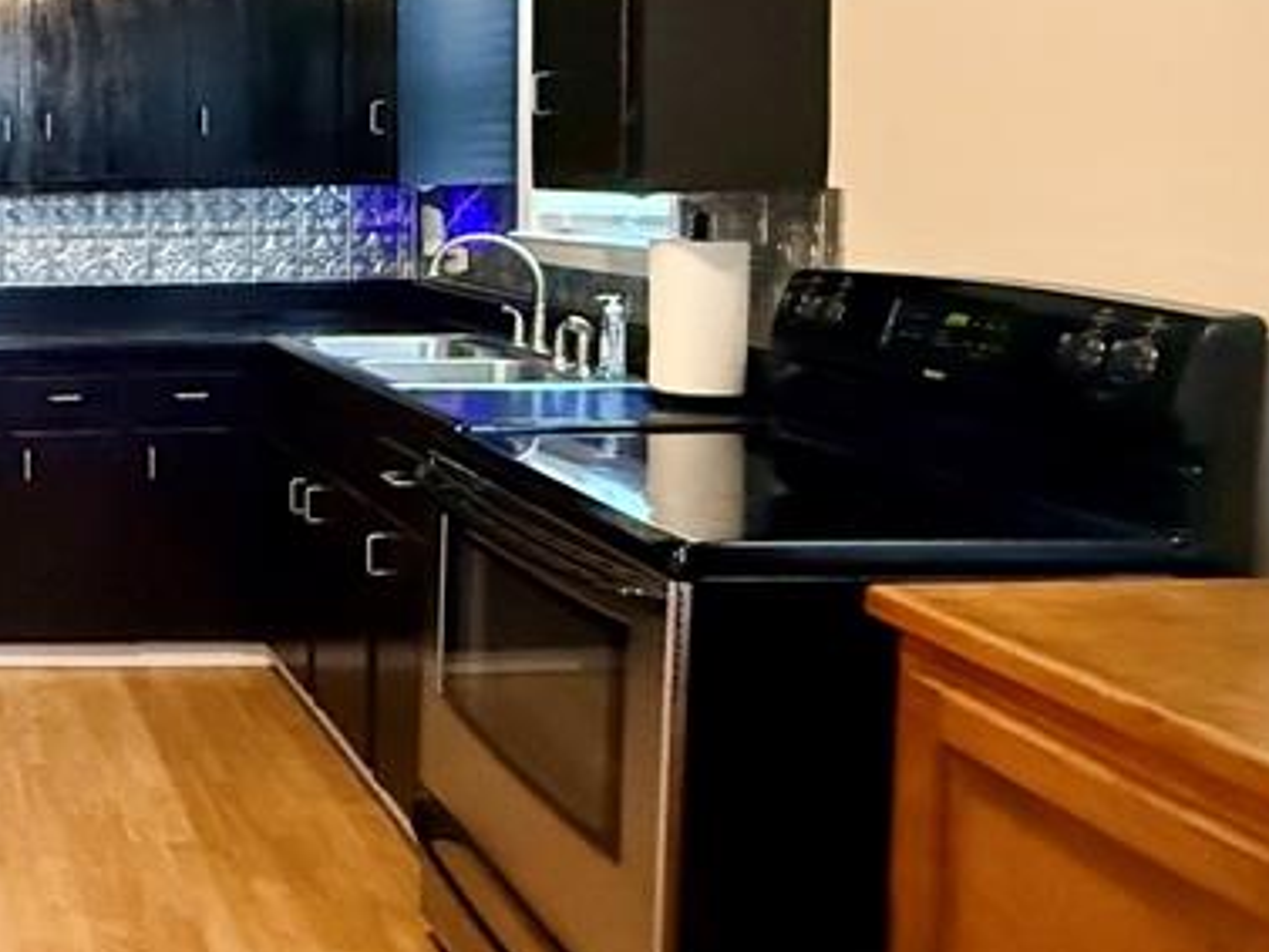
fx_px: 1393
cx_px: -195
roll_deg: +1.5
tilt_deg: -4.2
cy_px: 276
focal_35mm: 38
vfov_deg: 37.1
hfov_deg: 38.4
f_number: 2.2
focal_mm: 2.22
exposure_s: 1/60
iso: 1000
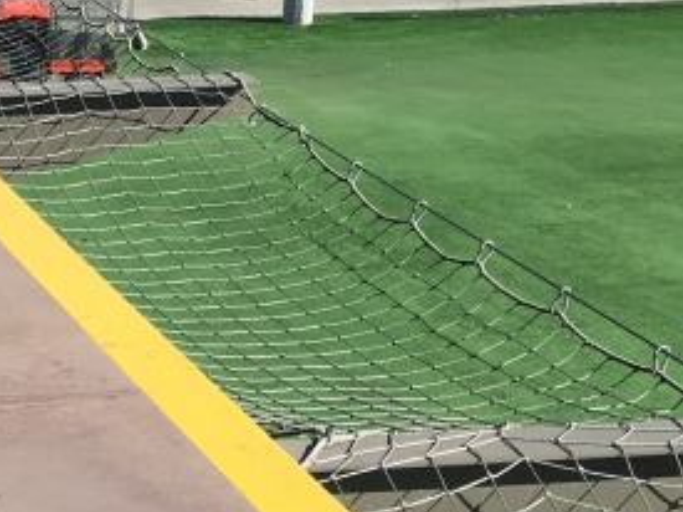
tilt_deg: -14.9
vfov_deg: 13.7
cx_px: -529
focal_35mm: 108
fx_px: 2130
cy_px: 196
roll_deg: +3.9
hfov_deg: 15.7
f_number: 2.2
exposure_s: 1/1304
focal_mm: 4.15
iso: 25
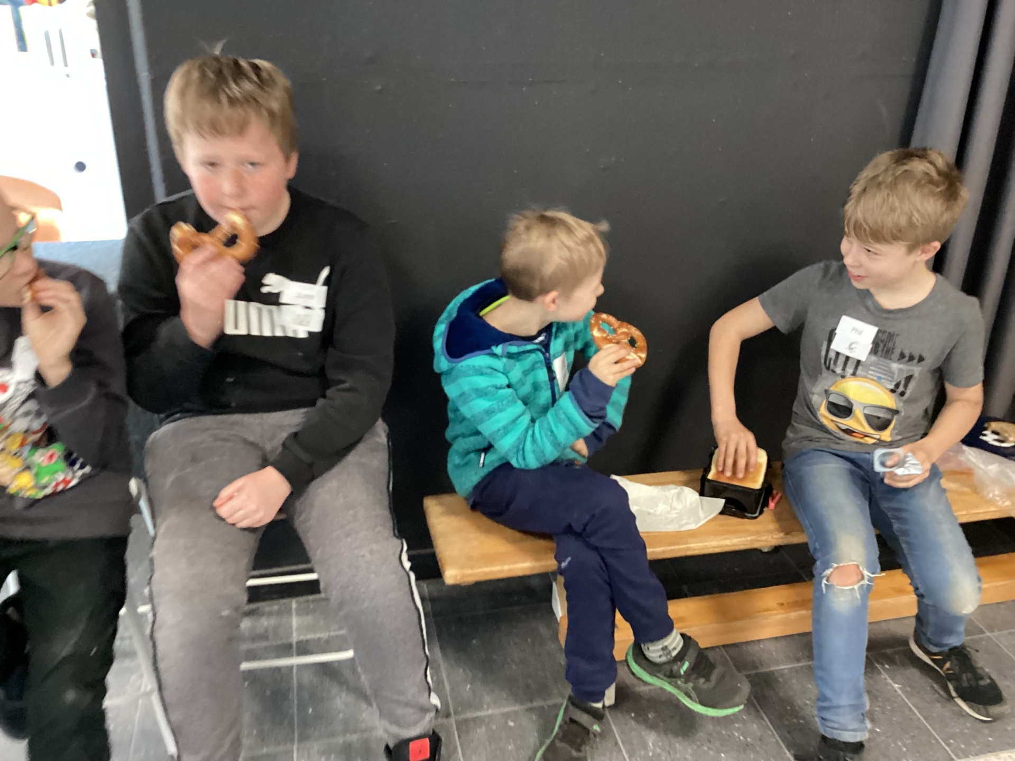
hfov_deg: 58.4
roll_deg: +1.6
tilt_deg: -28.2
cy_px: 380
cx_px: 508
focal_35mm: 31
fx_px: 909
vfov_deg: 45.4
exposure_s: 1/25
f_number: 2.4
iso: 320
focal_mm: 3.3
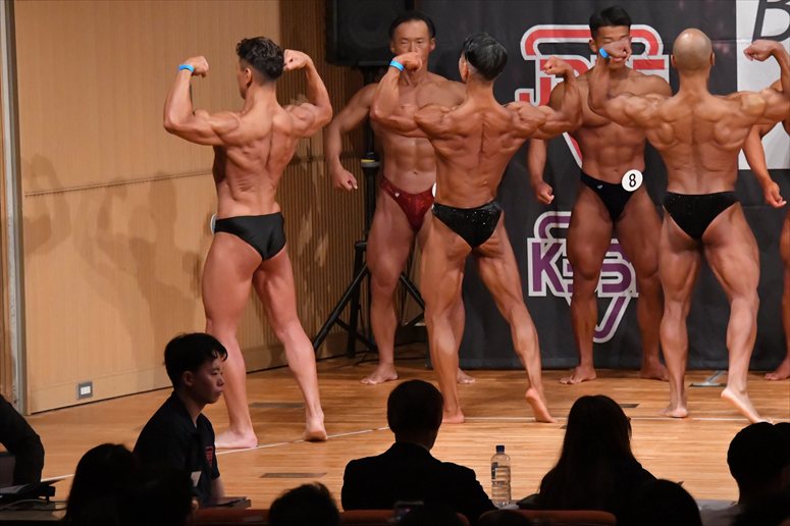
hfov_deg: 8.1
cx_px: 395
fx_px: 5593
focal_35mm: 255
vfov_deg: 5.4
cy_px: 263
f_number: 5.6
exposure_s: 1/400
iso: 10000
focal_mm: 170
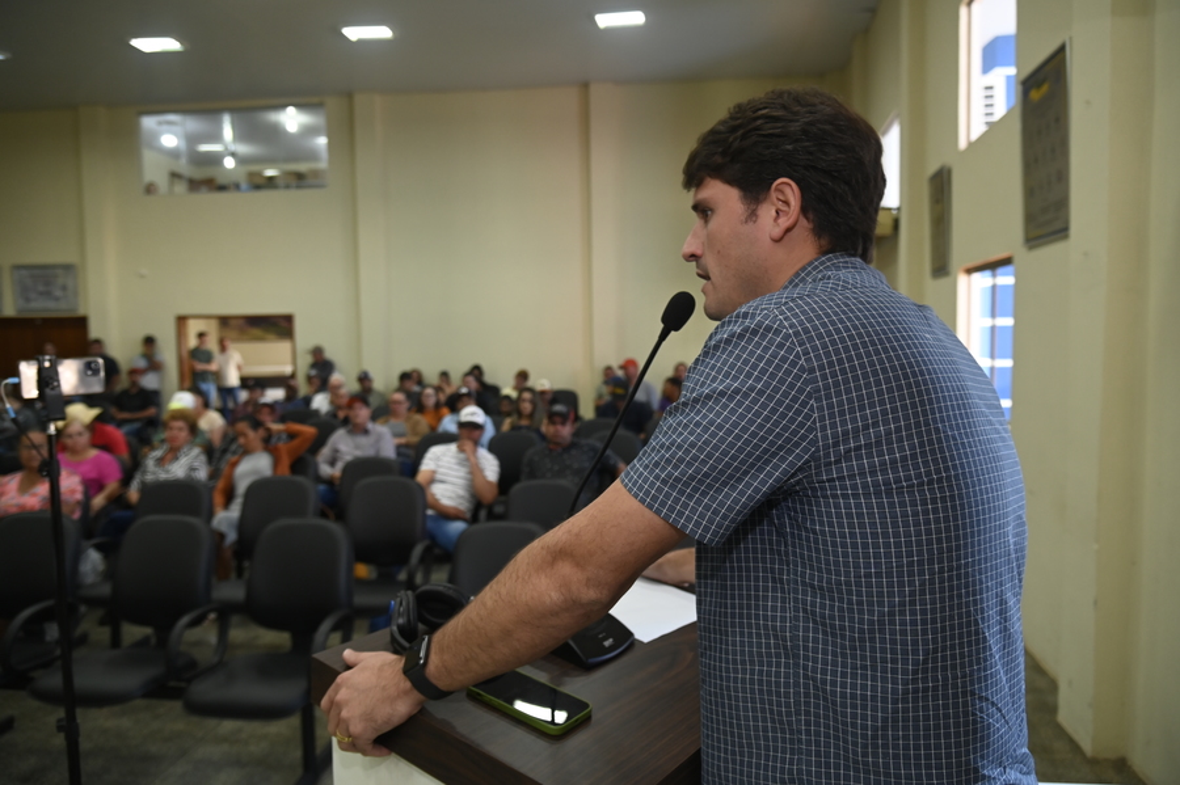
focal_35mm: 24
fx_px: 786
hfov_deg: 73.8
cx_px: 590
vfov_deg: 53.1
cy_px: 392
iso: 1250
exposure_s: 1/125
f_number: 4
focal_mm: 24
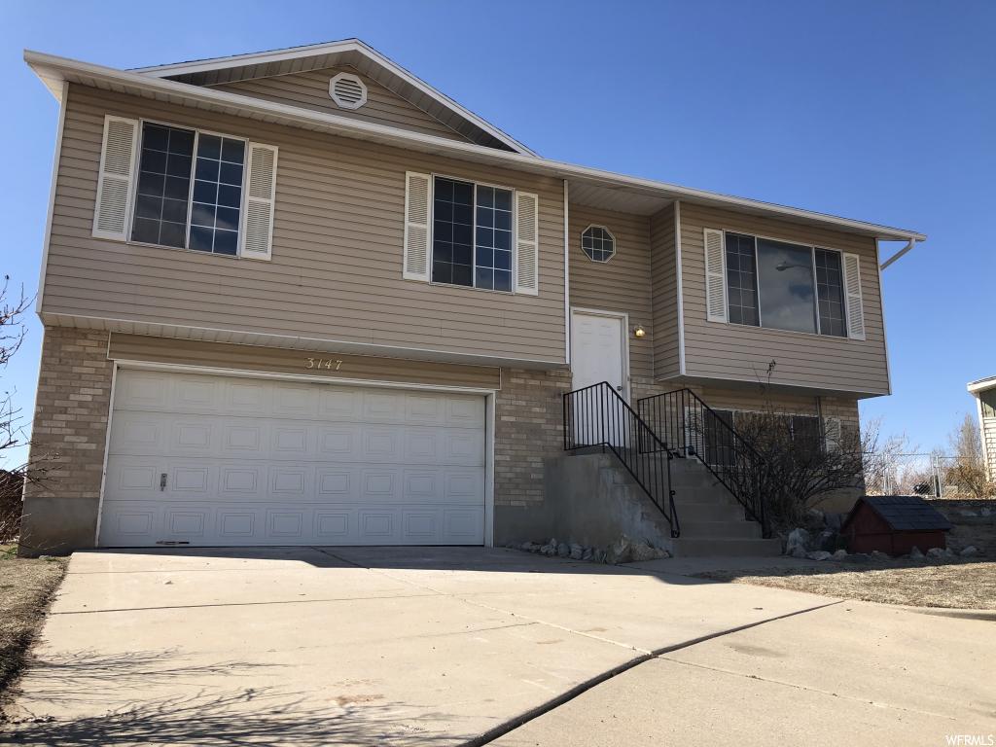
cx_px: 498
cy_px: 374
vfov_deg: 49.7
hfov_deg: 63.4
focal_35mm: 28
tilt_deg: +9.6
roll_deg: -0.1
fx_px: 806
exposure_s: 1/1548
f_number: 1.8
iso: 20
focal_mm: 3.99
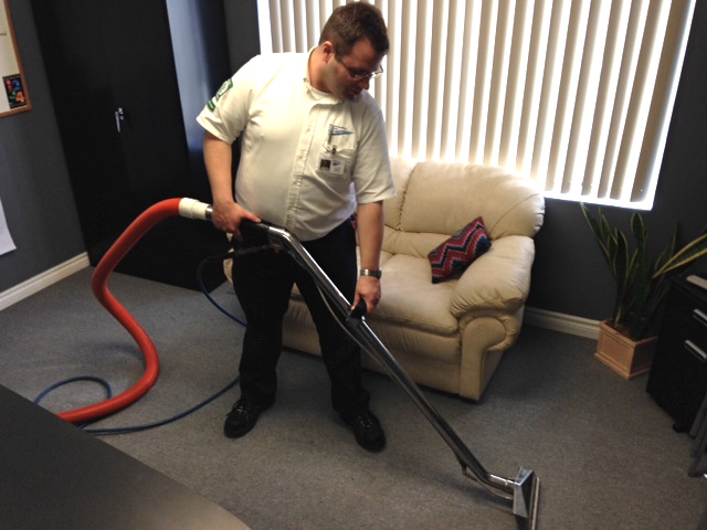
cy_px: 265
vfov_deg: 42.9
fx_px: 674
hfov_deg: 55.4
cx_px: 354
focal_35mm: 33
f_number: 2.4
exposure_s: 1/24
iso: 50
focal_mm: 4.12
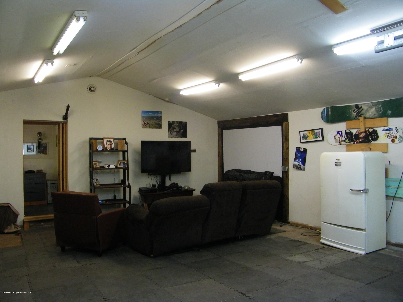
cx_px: 202
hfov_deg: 63.4
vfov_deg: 49.7
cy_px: 151
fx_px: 326
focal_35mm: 28
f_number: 3.5
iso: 200
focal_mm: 5
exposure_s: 1/20
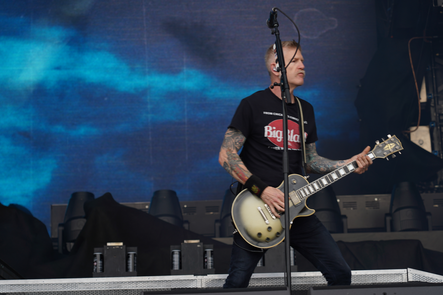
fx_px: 1292
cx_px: 222
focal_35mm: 105
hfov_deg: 19.5
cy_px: 148
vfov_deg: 13.0
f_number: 4.5
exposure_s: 1/200
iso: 100
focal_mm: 105
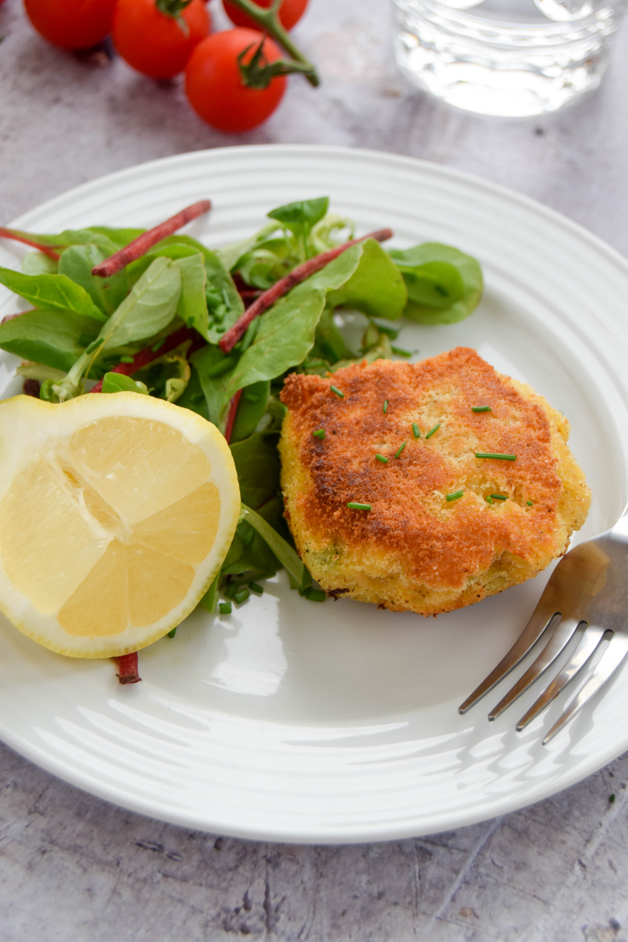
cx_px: 314
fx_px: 1962
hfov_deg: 18.2
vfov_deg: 27.0
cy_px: 471
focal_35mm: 75
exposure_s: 1/200
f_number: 6.3
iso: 200
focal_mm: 50
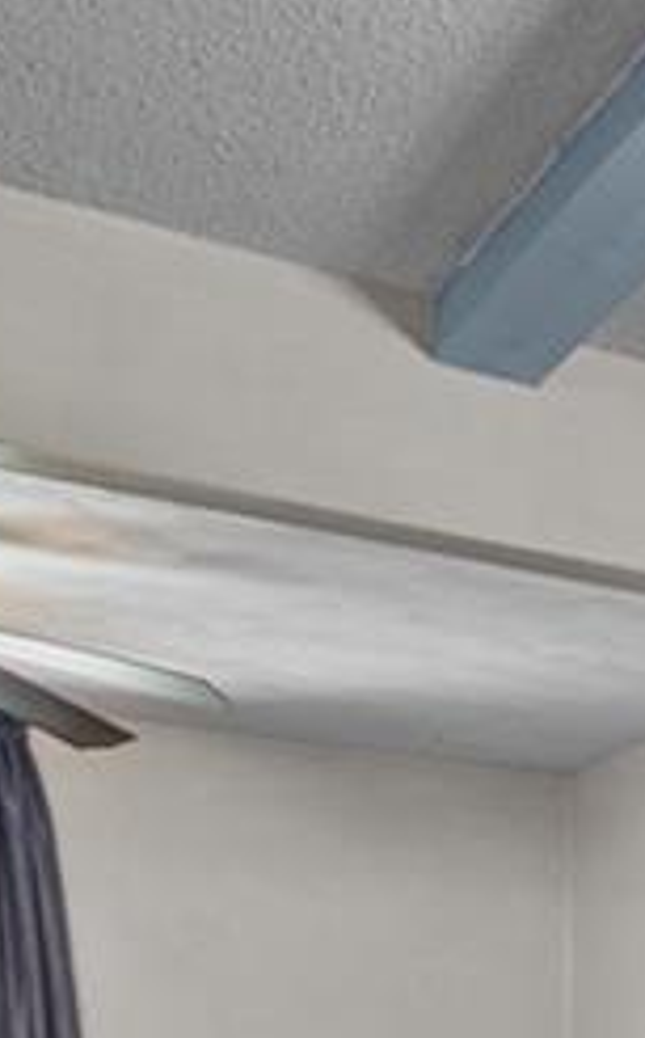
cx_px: 1623
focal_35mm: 68
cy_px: 1200
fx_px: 1919
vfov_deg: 27.2
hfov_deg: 13.2
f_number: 7.1
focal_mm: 16
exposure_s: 1/2.5
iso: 1000
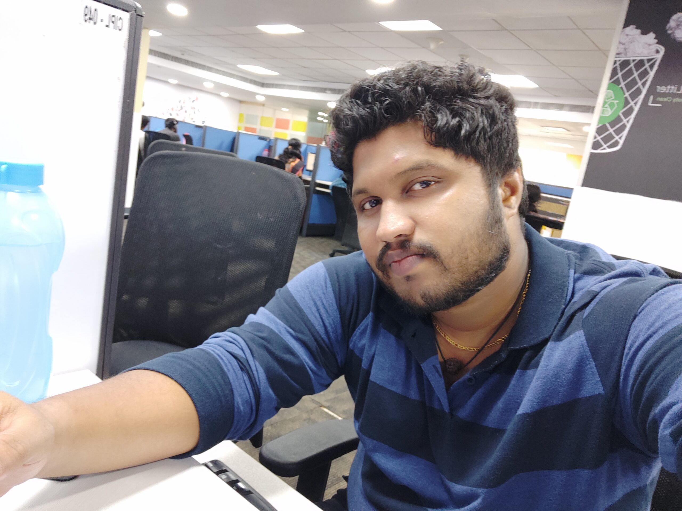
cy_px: 256
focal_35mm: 18
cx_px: 341
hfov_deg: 87.8
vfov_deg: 71.5
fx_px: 354
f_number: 2
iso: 446
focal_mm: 3.52
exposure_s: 1/33
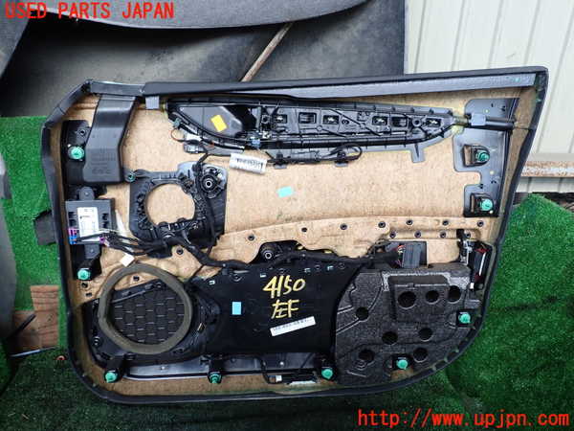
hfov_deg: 60.0
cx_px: 287
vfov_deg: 46.8
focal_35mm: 30
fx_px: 497
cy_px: 216
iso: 100
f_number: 3.2
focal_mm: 5.4
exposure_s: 1/100
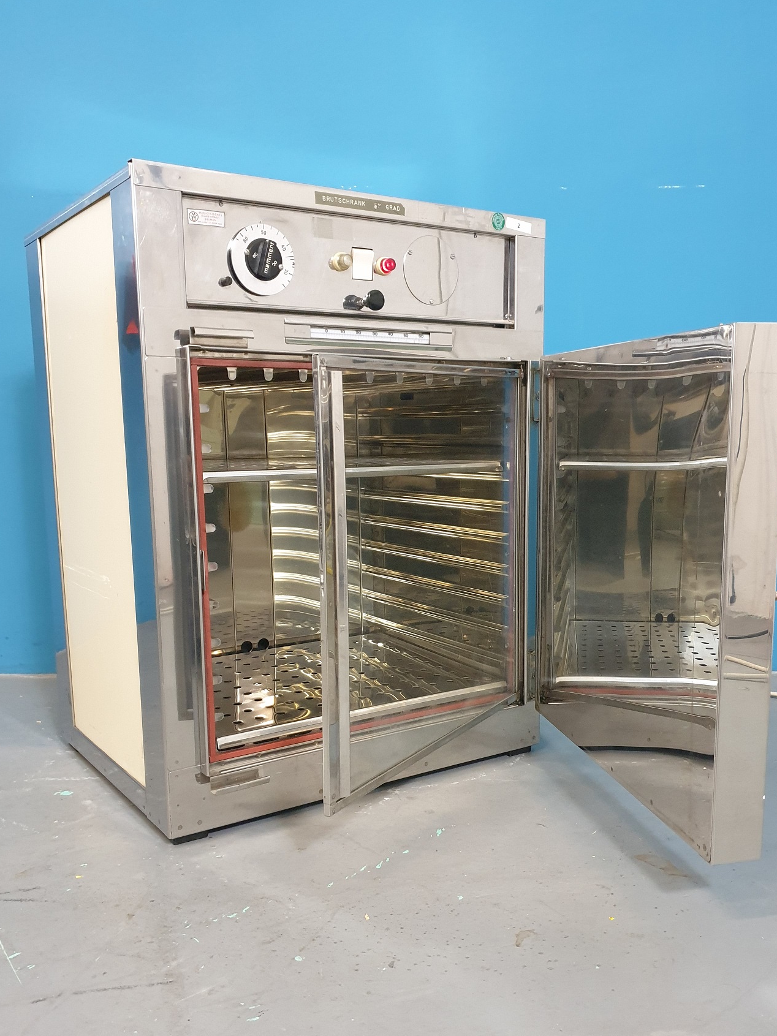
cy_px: 580
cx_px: 425
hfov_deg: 45.4
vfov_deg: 58.2
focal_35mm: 31
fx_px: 928
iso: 400
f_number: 1.5
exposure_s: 1/50
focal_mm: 4.3
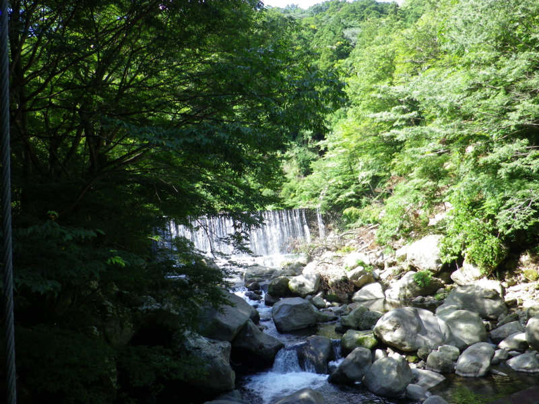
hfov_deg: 63.4
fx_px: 436
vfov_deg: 49.7
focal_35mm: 28
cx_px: 270
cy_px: 202
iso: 80
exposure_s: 1/125
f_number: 3.2
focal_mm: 5
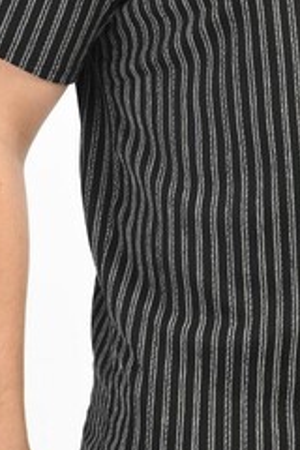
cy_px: 41
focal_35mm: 203
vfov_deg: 10.1
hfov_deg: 6.7
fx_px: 2537
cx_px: 313
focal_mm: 65
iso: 100
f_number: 7.1
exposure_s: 1/160
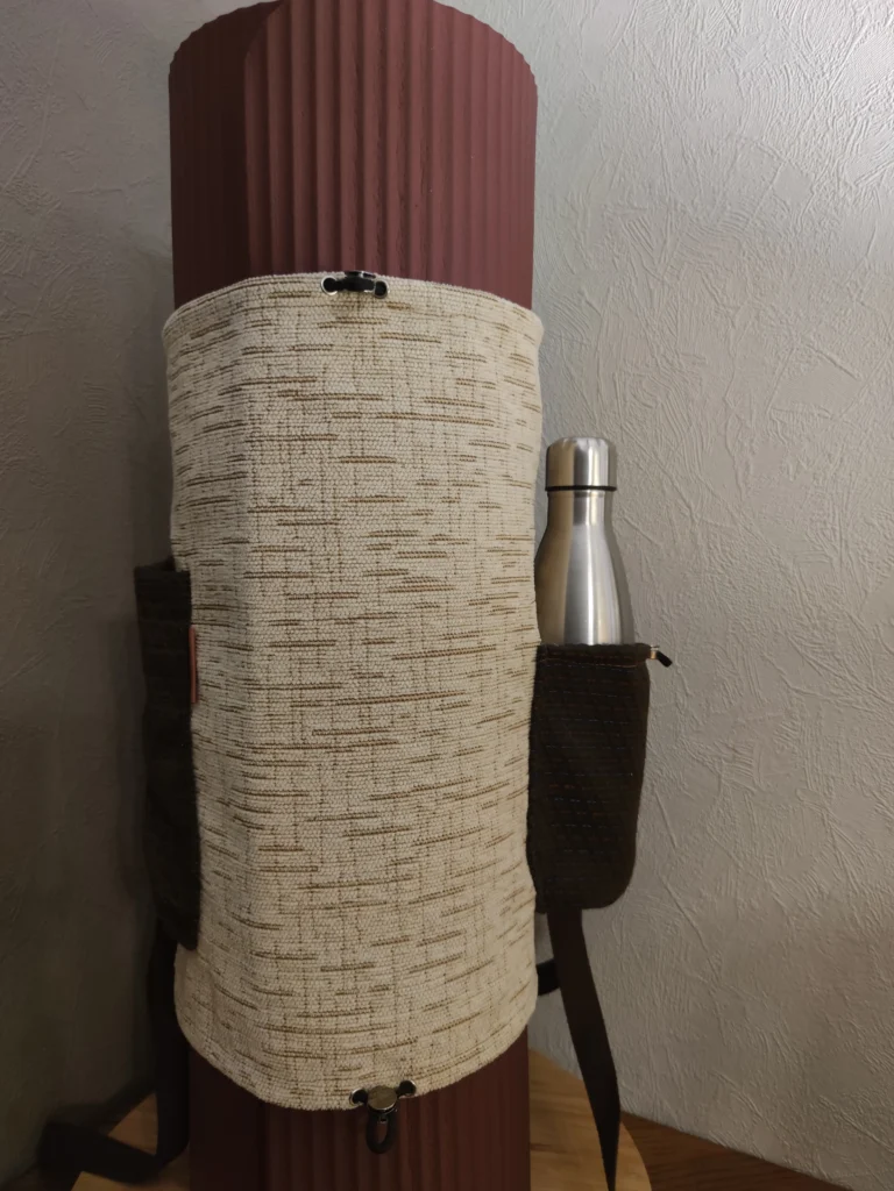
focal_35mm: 24
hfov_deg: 56.8
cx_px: 447
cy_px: 596
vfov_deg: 71.6
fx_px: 826
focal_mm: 6.72
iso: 902
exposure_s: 1/50
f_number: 1.69
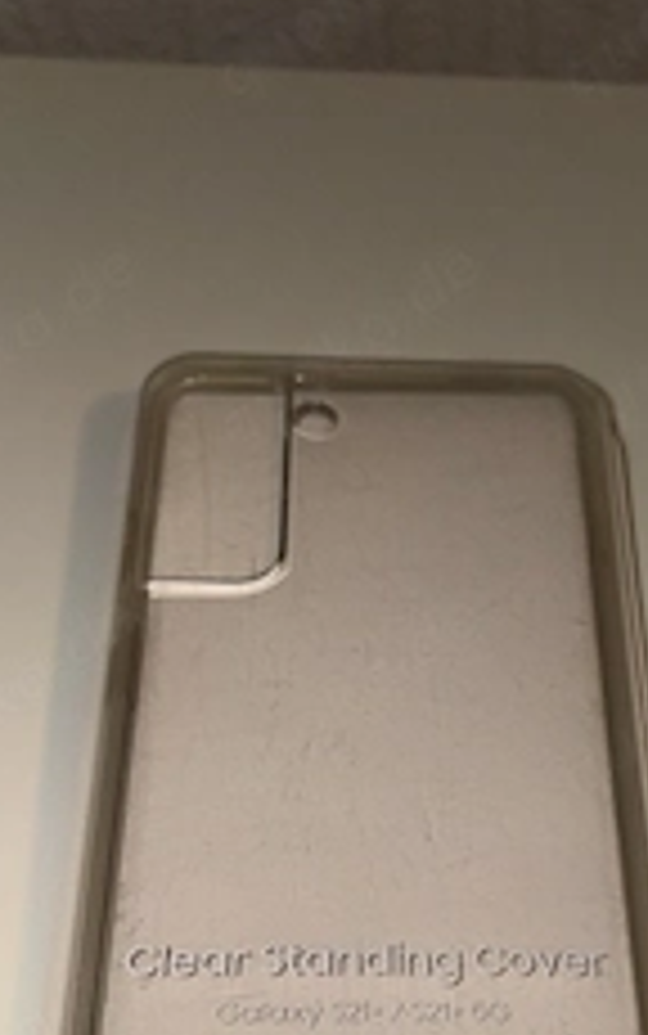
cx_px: 446
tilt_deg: -53.0
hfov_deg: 26.7
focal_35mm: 48
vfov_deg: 40.9
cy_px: 747
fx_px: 1355
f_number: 1.6
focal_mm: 5.96
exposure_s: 1/57
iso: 32
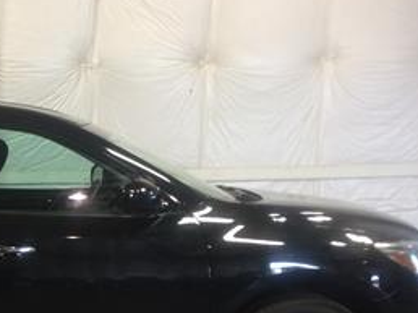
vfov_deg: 20.1
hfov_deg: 25.7
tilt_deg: -9.9
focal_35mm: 72
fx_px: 869
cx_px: 2
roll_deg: +1.3
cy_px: 264
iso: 64
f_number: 2.2
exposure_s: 1/30
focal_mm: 4.15
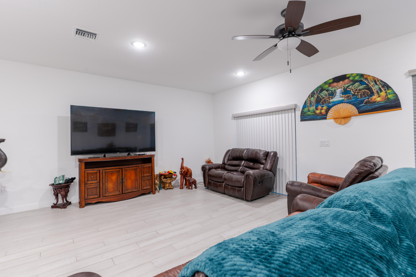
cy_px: 138
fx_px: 196
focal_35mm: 17
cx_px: 208
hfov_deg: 93.3
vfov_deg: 70.4
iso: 125
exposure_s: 1/10
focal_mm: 17
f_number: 7.1
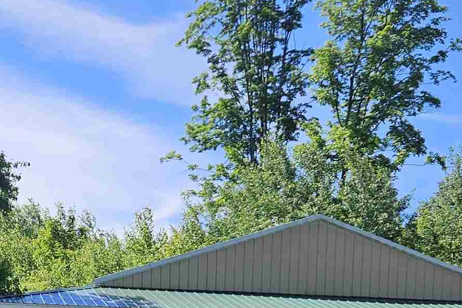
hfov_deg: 23.9
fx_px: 1065
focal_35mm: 83
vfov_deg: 15.7
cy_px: 396
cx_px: 57
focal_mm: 5.4
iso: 25
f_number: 1.8
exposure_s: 1/1361
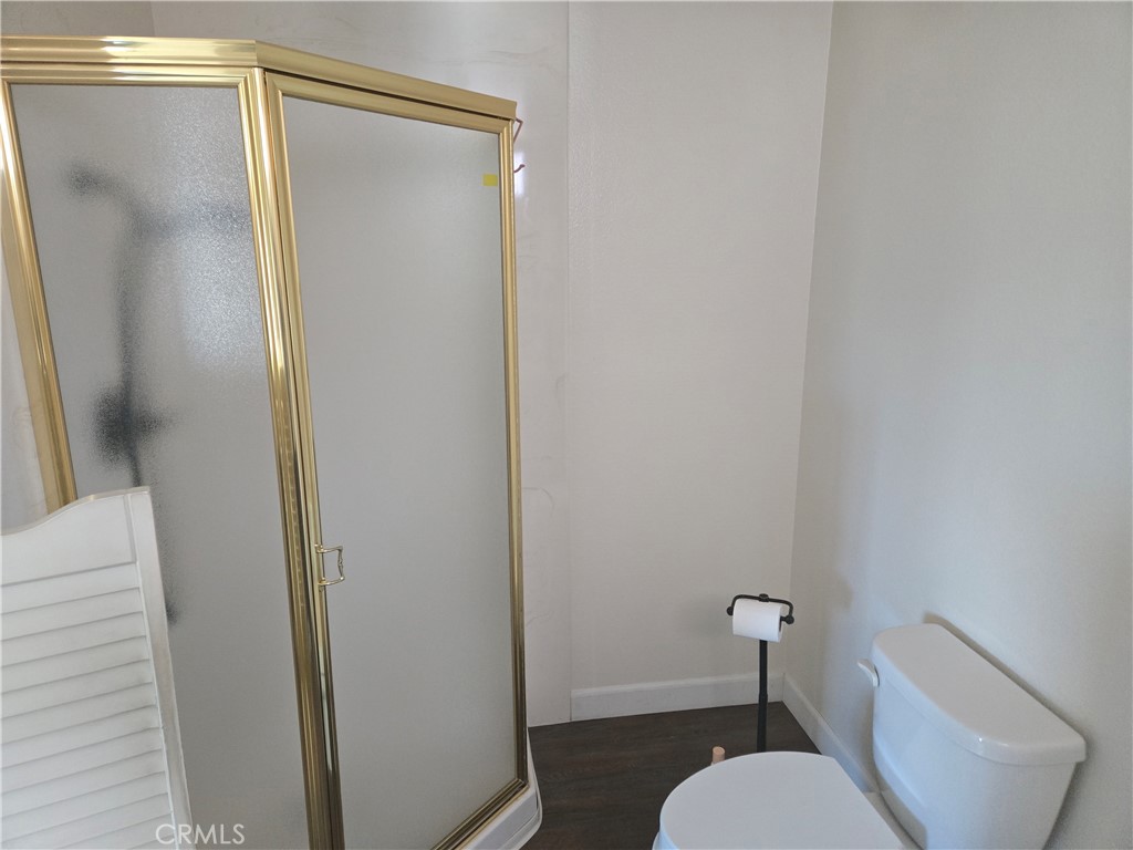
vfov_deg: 58.9
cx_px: 566
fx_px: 753
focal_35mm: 23
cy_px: 425
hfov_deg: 73.9
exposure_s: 1/120
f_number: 1.8
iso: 1000
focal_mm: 5.4
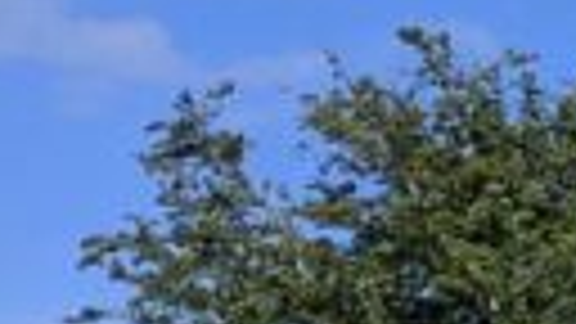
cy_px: 50
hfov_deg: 7.9
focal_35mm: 235
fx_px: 3589
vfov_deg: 5.2
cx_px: 1719
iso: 60
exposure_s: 1/5882
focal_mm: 4.44
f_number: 1.8
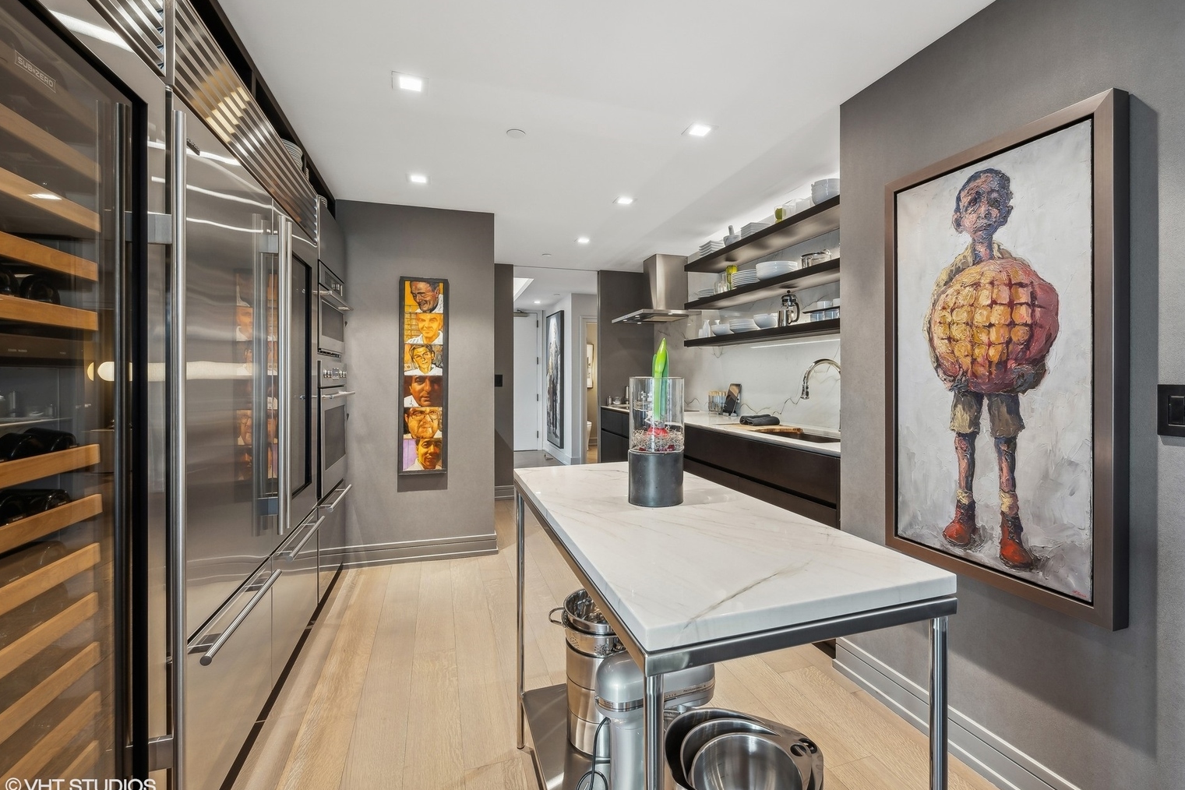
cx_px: 626
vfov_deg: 71.9
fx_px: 544
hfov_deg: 94.8
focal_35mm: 17
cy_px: 383
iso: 200
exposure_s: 1/6
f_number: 9.5
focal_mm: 15.5
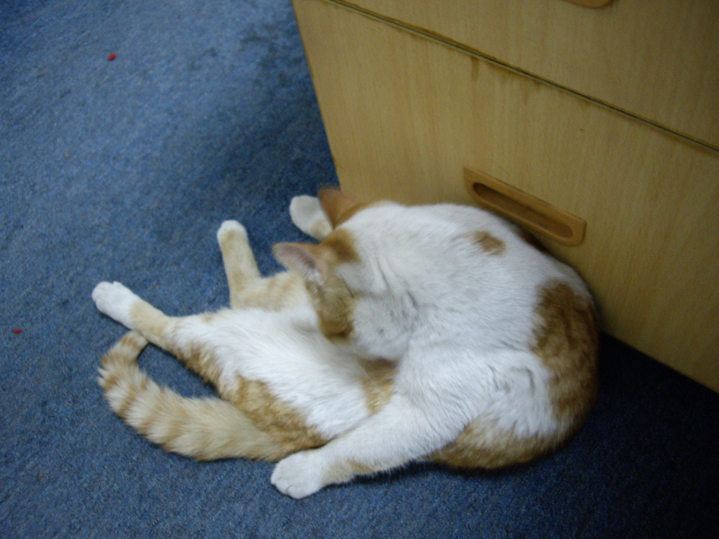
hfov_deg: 49.0
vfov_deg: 37.7
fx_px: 789
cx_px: 360
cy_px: 270
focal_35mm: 38
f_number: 2.8
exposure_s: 1/10
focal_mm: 7.9
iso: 400
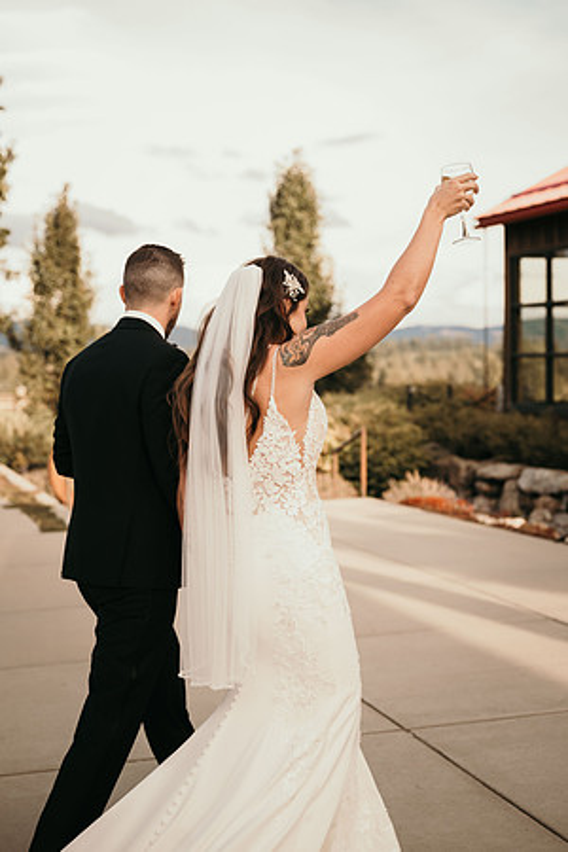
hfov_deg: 27.0
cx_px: 284
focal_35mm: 50
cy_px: 426
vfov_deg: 39.6
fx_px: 1183
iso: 200
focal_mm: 50
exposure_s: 1/320
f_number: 3.2
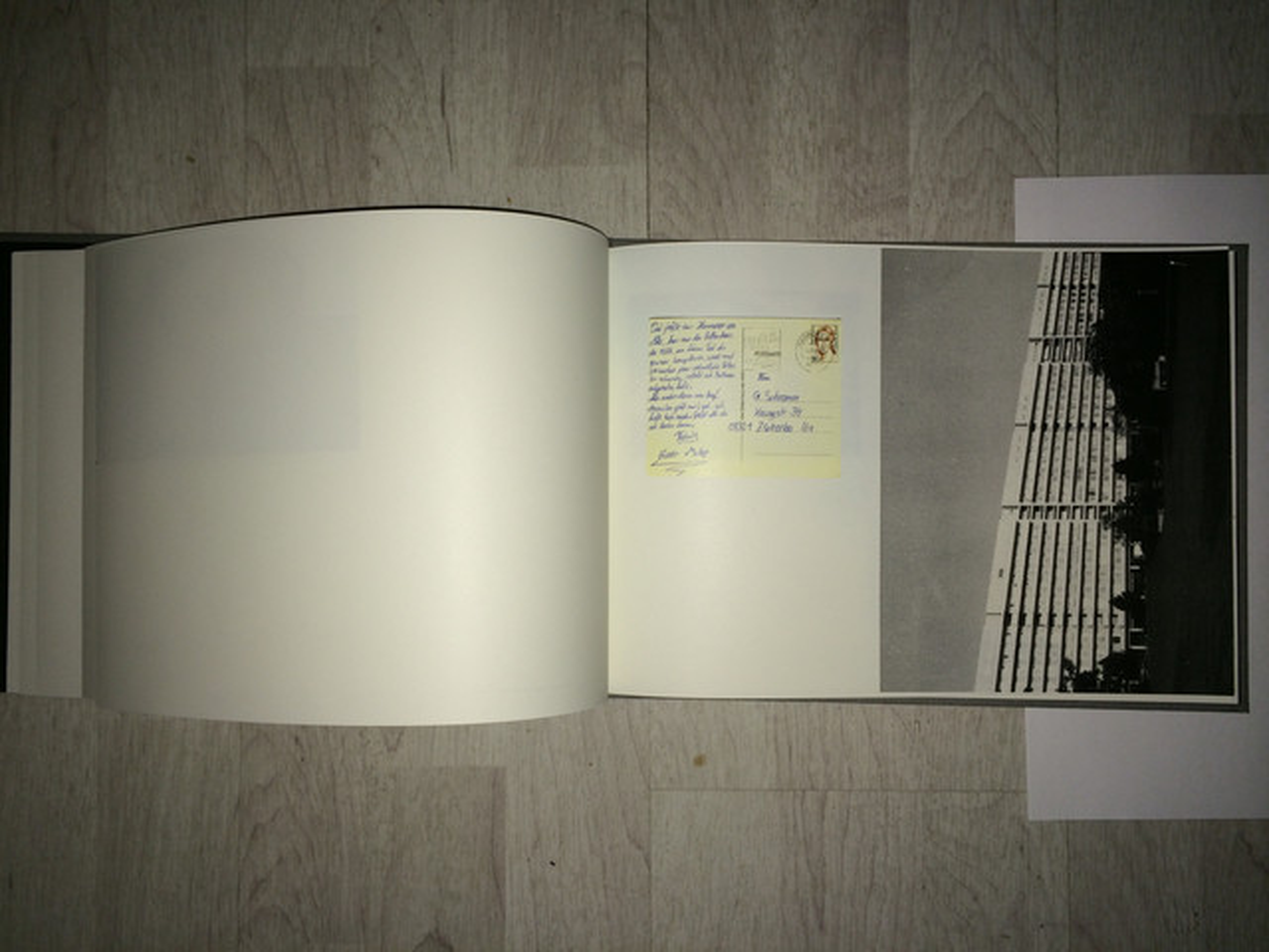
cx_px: 634
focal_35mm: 30
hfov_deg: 60.0
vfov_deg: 46.8
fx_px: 1100
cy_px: 476
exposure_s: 1/48
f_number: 2.2
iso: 32
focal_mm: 4.12
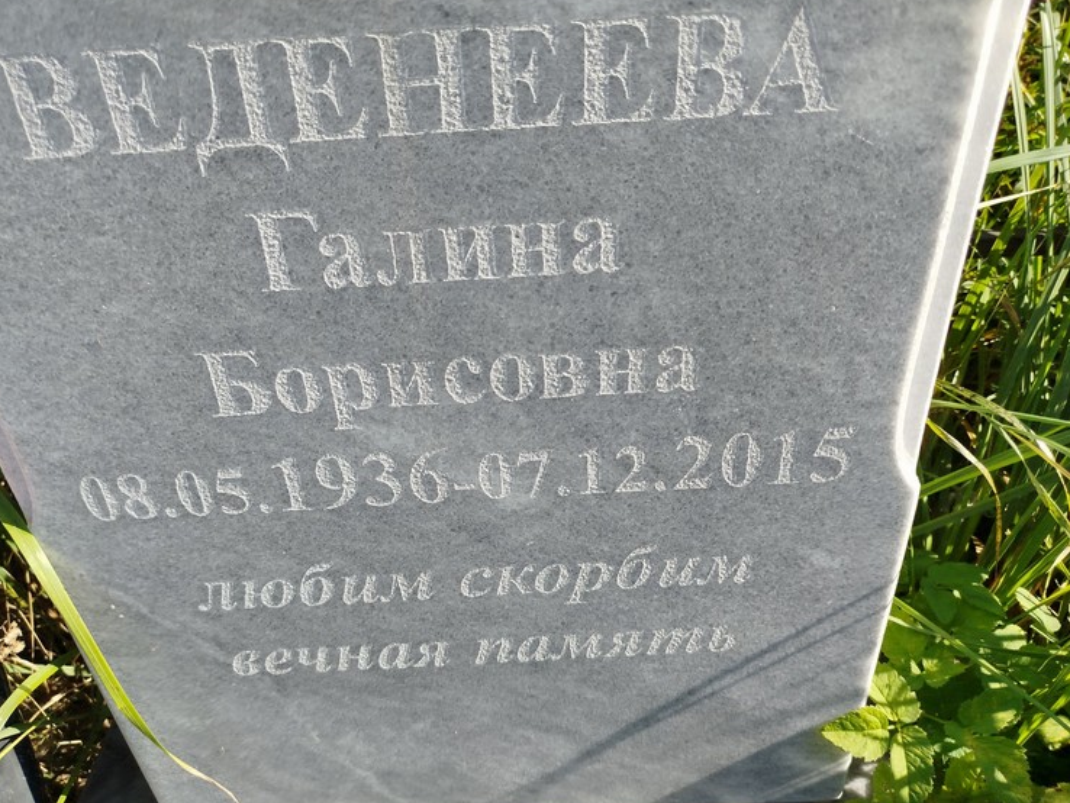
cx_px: 497
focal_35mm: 26
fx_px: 804
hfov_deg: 67.2
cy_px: 415
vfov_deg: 53.1
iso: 50
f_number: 1.7
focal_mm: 5.31
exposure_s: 1/563
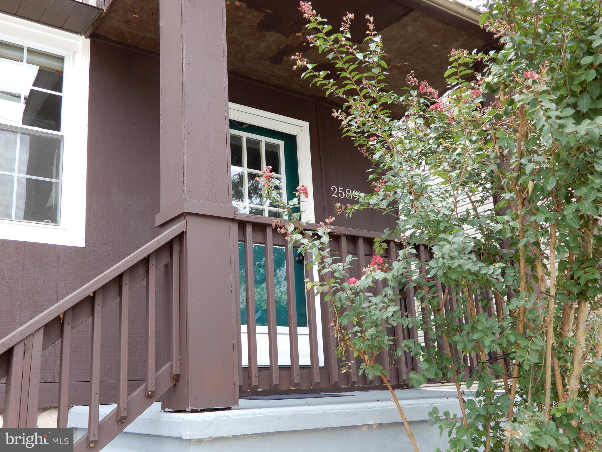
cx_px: 301
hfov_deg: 49.0
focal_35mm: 38
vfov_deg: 37.7
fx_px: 661
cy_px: 226
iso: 80
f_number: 4
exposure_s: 1/60
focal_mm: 6.8
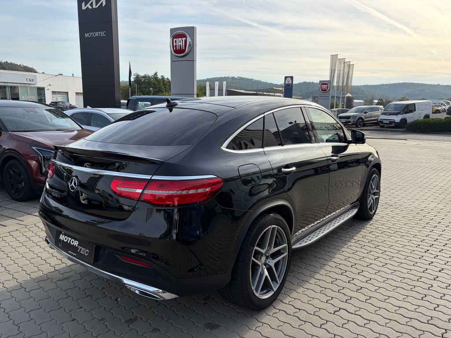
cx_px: 226
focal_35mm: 26
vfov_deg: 53.1
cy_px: 169
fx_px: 339
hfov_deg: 67.3
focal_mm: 5.96
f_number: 1.6
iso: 64
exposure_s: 1/2538
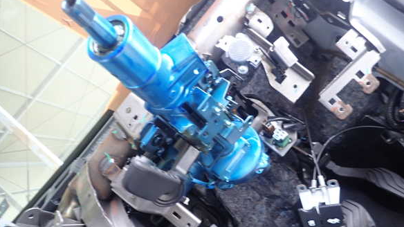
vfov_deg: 41.3
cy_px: 136
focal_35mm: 28
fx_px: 300
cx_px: 206
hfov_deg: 67.9
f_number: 2
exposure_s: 1/30
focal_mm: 4.5
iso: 200
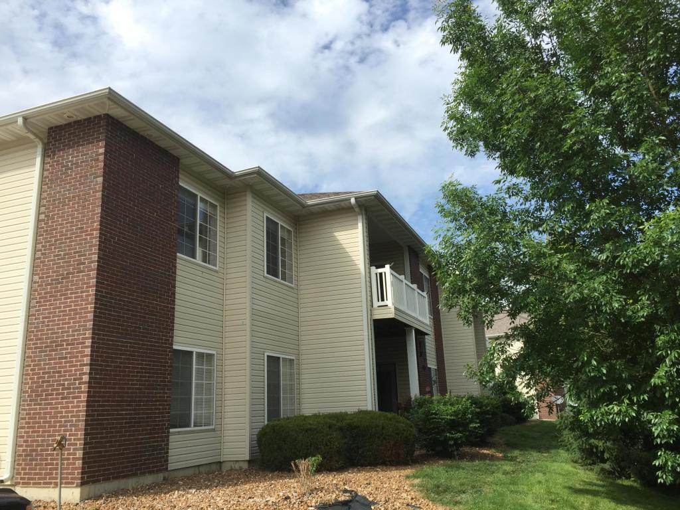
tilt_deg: +14.4
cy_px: 255
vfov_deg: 48.2
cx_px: 340
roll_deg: +3.3
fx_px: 570
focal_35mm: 29
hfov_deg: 61.7
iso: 32
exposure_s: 1/1364
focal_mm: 4.15
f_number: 2.2
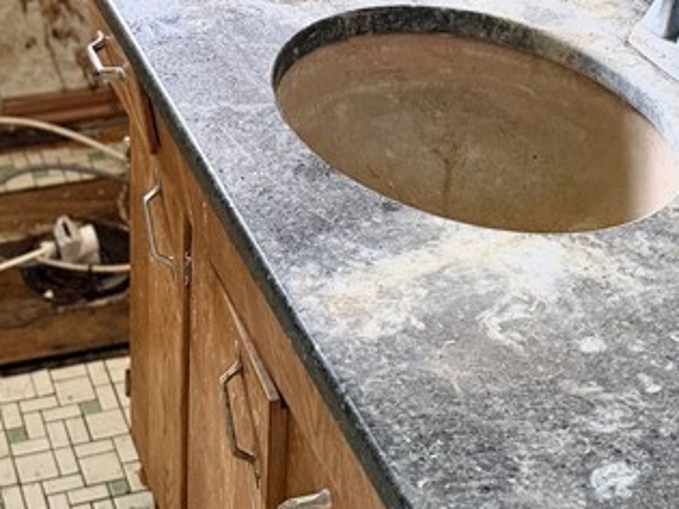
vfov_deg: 17.6
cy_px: -160
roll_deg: -0.4
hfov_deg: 24.7
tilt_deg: -17.9
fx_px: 1529
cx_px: 164
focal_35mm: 78
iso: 320
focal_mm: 6.76
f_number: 1.78
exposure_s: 1/60
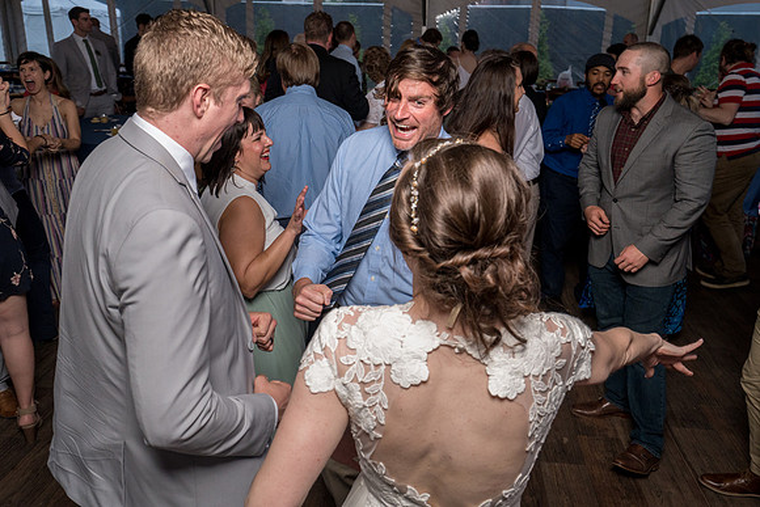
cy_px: 218
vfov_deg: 42.5
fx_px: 651
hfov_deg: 60.6
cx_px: 388
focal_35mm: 31
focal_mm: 27
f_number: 5.6
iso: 2000
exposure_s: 1/200
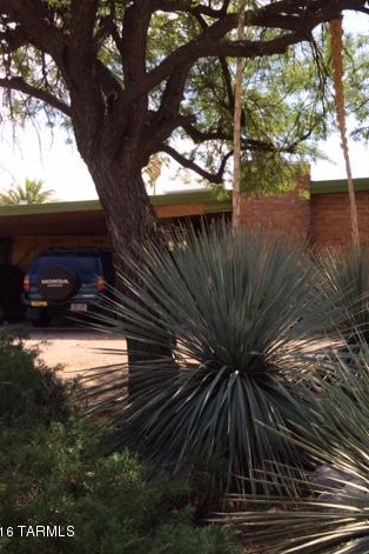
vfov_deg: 47.4
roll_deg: +0.4
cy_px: 273
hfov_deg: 31.0
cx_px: 340
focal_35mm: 41
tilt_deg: -0.6
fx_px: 630
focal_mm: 4.15
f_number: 2.2
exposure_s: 1/733
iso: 32
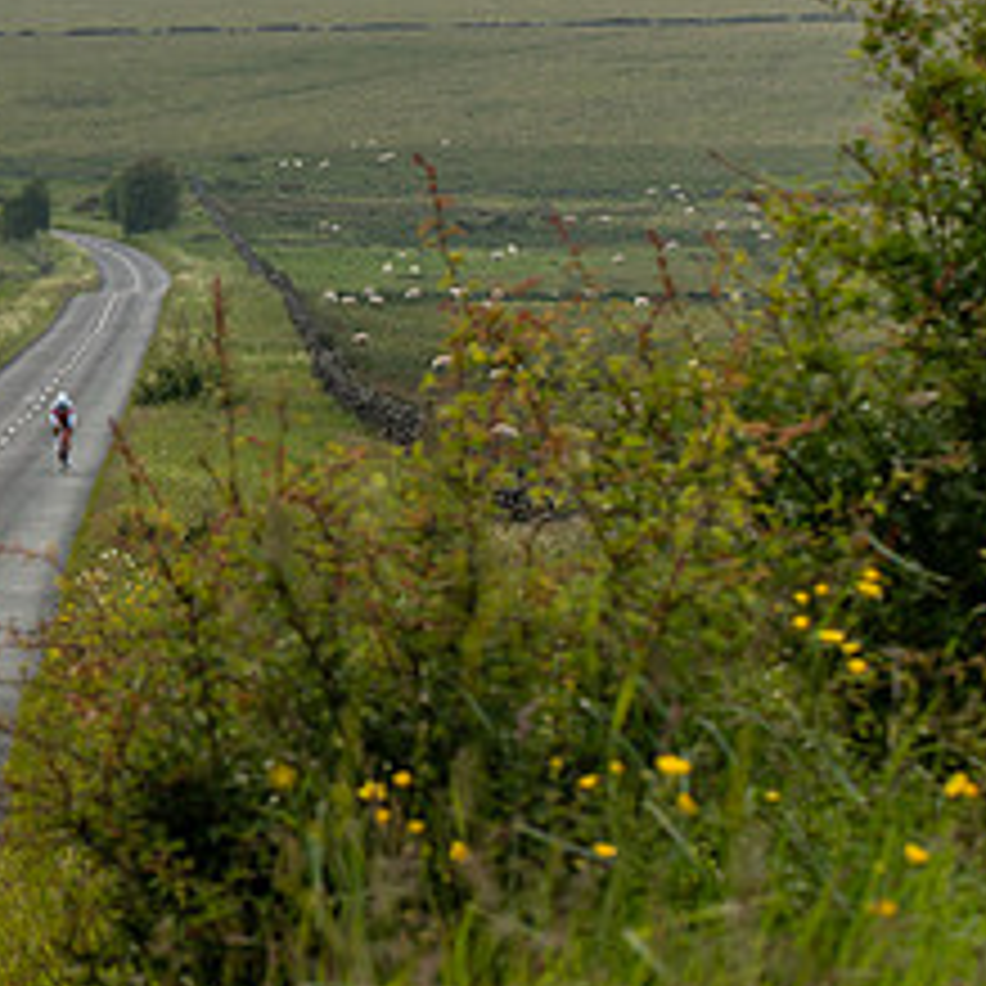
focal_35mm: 205
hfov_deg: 8.4
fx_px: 6606
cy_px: 353
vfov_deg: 8.5
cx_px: -309
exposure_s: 1/500
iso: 200
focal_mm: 75
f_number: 5.6
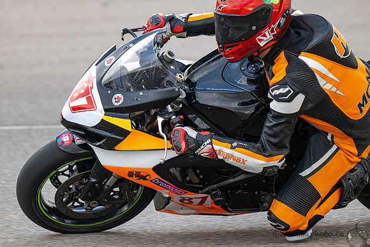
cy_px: 124
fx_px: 6168
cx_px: 185
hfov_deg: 3.4
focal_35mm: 600
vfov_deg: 2.3
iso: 1600
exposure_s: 1/1250
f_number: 6.3
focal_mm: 600
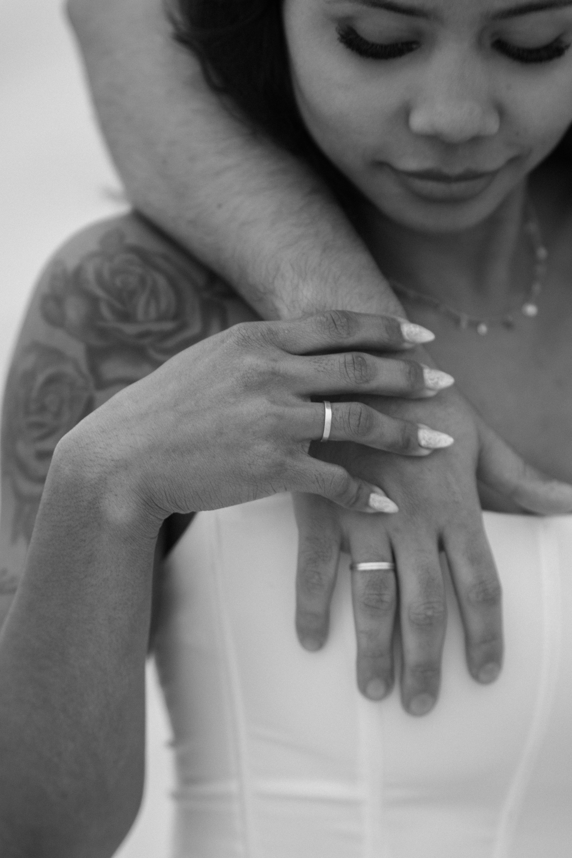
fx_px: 3039
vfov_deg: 16.1
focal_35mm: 128
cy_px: 429
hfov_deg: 10.8
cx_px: 286
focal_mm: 85
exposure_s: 1/100
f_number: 2
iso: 400
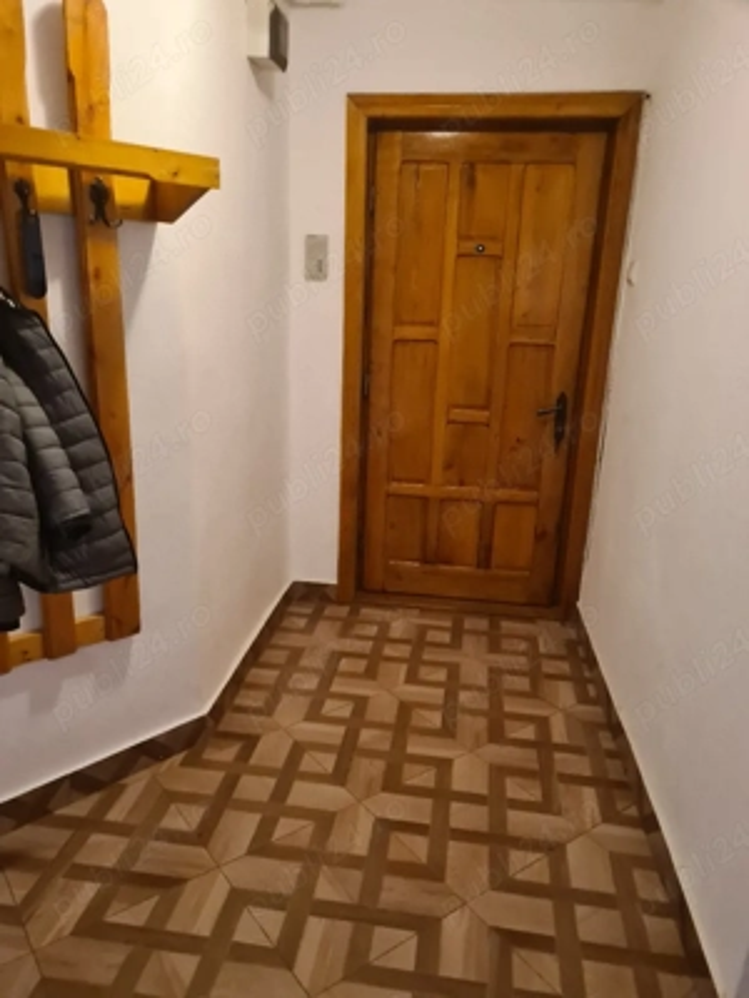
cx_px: 374
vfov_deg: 67.3
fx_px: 750
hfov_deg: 53.1
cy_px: 499
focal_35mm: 26
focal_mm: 5.4
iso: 400
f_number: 1.8
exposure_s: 1/50
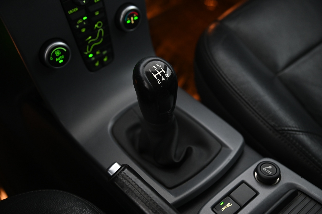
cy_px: 107
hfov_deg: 44.5
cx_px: 161
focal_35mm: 44
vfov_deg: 30.5
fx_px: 393
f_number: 4
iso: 2000
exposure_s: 1/13
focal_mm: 44
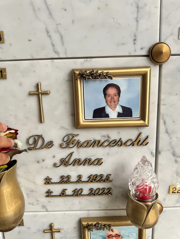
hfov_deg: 56.8
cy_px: 120
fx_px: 166
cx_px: 90
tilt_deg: -10.8
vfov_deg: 71.6
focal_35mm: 24
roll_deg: +1.5
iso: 64
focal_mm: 6.76
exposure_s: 1/178
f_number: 1.78
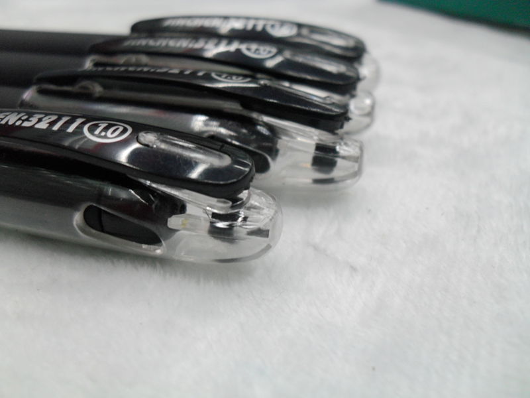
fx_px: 536
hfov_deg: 52.6
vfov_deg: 40.7
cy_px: 199
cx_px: 265
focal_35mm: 35
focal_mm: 6.2
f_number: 2.8
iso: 100
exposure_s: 1/45
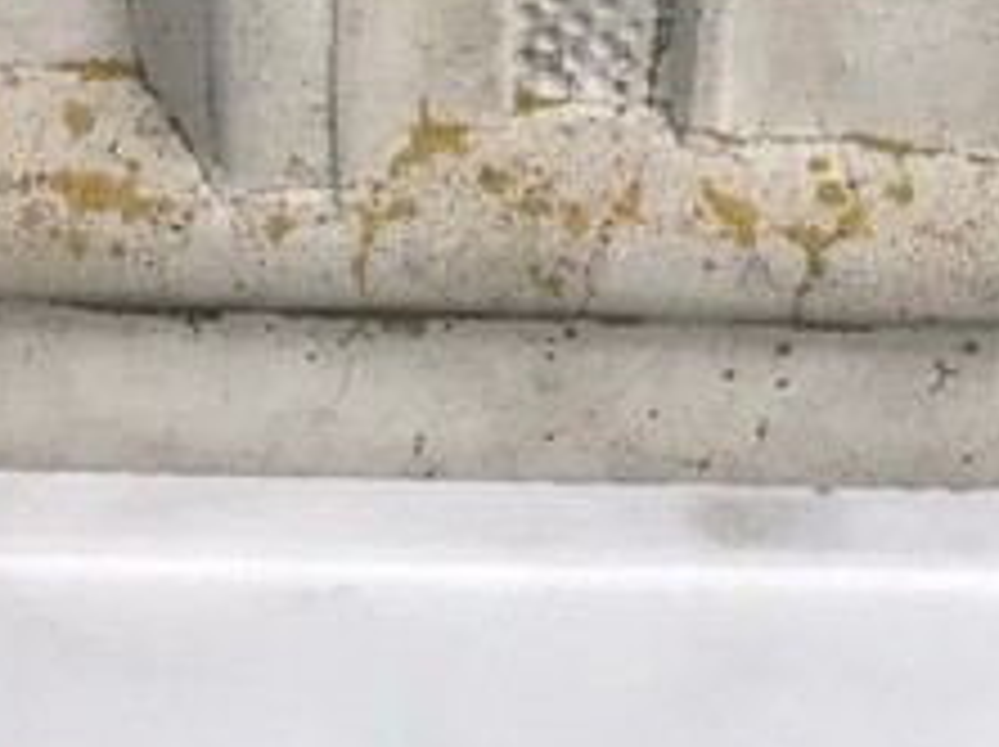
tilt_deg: -45.5
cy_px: 1287
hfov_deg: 19.4
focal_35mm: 101
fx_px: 2912
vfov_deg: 13.3
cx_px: 662
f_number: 1.8
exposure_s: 1/1429
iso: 20
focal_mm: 3.99
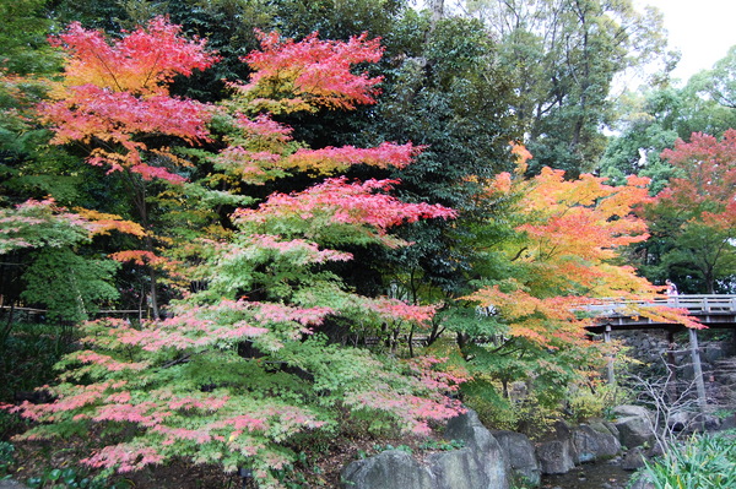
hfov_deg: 62.0
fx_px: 613
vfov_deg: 43.5
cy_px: 244
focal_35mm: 30
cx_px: 368
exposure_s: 1/50
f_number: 3.8
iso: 200
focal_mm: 20
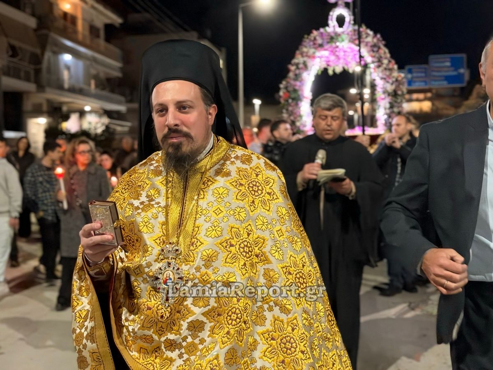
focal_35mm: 48
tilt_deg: +0.6
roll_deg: +2.5
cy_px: 185
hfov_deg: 39.7
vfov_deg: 30.3
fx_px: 684
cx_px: 246
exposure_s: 1/25
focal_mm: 6.76
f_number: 1.78
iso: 500
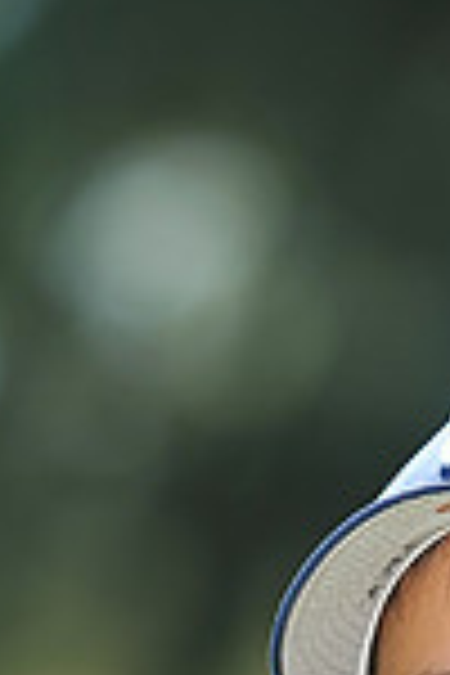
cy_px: 1030
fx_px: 14530
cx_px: 486
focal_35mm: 775
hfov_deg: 1.8
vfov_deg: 2.7
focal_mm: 200
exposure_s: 1/500
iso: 200
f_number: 4.5
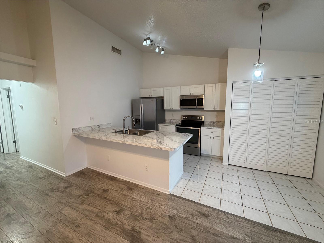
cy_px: 122
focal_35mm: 14
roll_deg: -0.3
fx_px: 131
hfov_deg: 102.1
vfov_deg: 85.7
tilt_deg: -8.9
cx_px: 162
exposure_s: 1/60
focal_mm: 2.22
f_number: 2.2
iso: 320
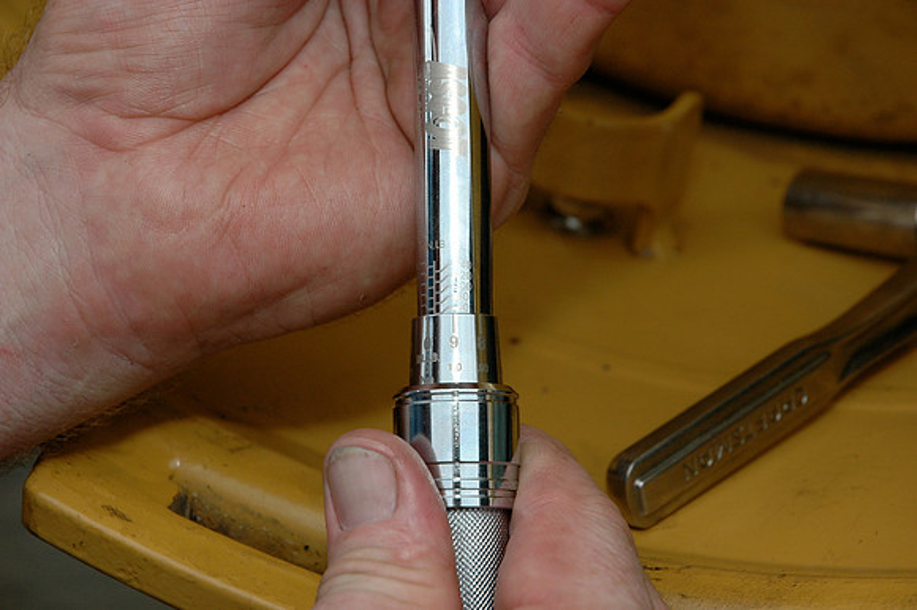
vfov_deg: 13.0
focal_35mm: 105
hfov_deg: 19.5
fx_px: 2673
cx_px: 458
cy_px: 305
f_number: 8
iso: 400
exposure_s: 1/250
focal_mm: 70
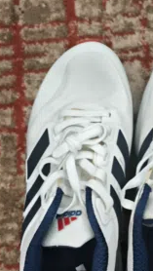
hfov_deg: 31.7
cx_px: 132
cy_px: 184
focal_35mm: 36
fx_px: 259
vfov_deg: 54.0
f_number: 1.6
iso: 2022
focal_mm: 4.09
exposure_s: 1/25
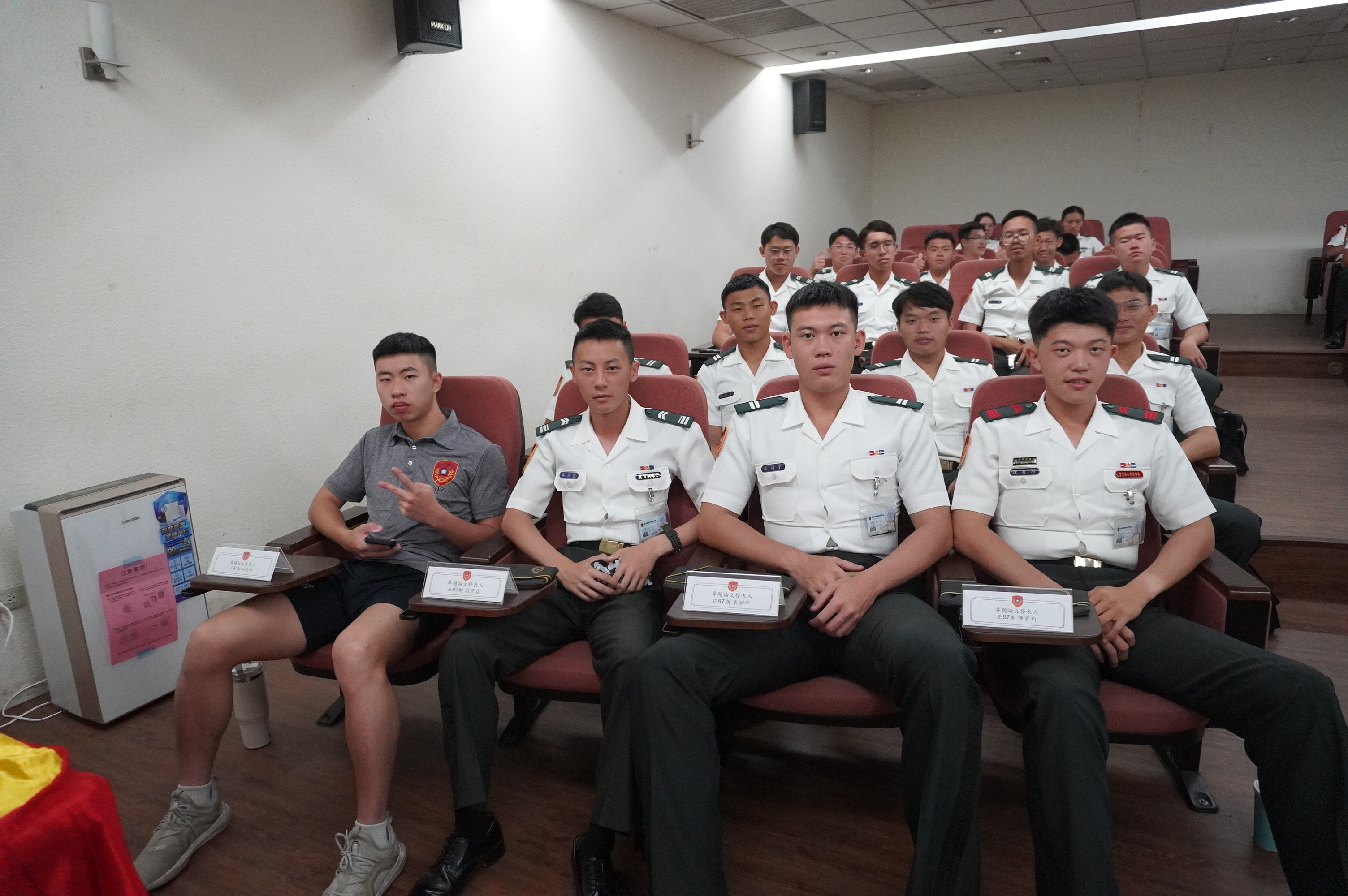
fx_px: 898
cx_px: 674
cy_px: 448
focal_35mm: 24
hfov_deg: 73.8
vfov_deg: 53.0
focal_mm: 16
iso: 4000
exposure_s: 1/160
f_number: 4
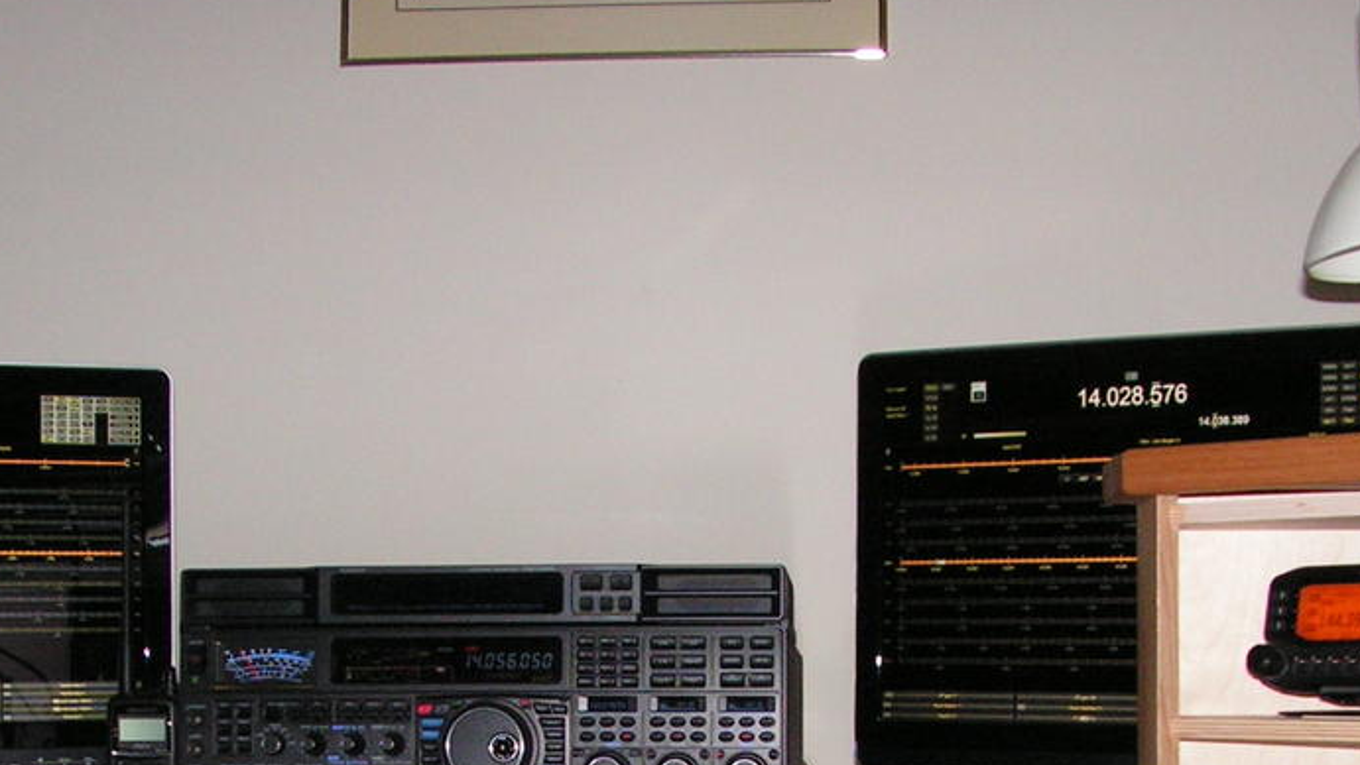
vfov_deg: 17.2
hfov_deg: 31.0
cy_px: 823
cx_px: 613
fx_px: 2453
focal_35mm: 68
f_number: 3.2
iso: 200
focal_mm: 6
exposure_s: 1/40
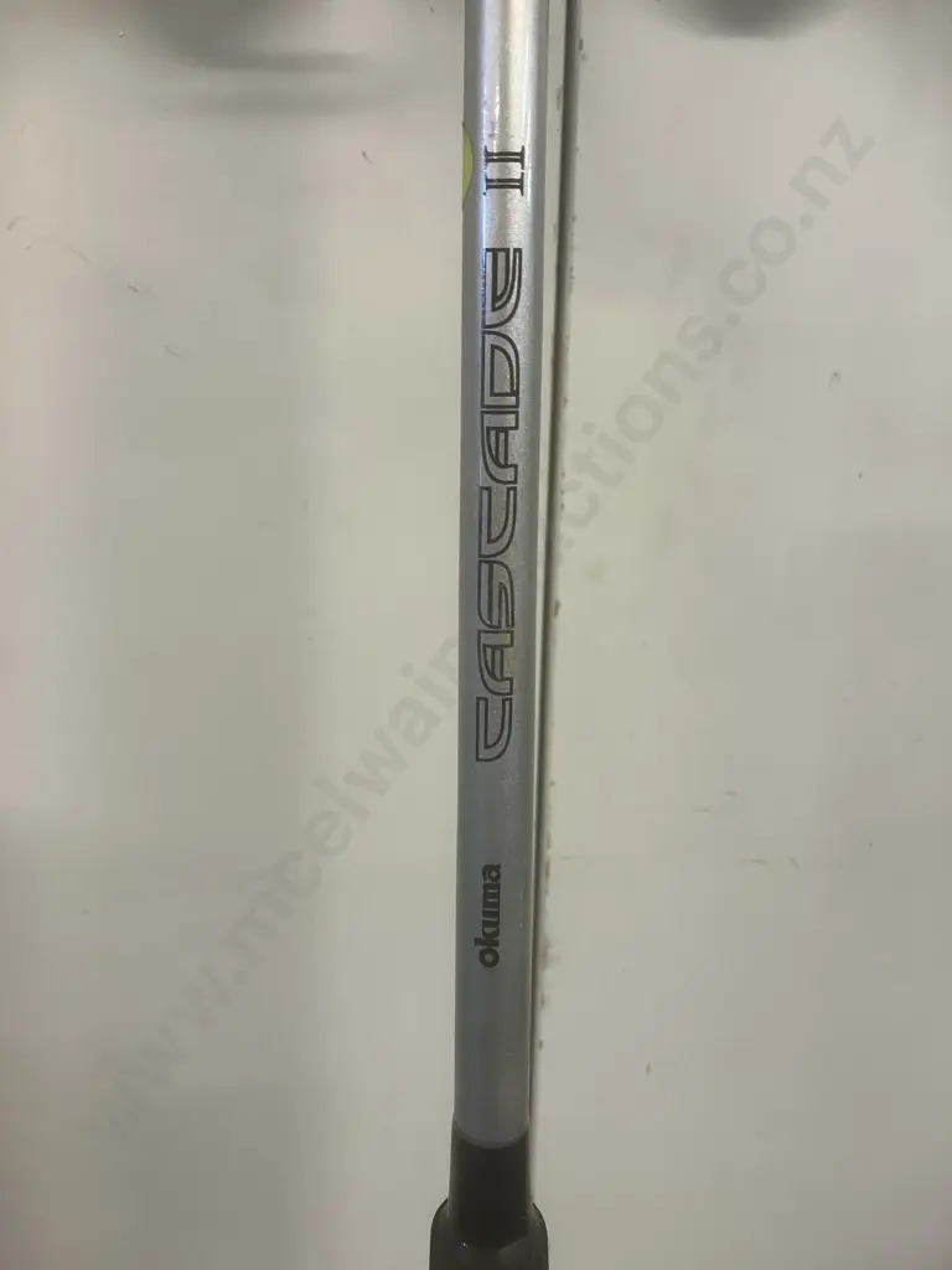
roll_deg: +0.6
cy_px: 635
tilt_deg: -20.8
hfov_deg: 49.7
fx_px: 1027
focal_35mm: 28
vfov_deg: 63.4
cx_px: 476
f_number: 1.8
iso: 100
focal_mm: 3.99
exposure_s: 1/50
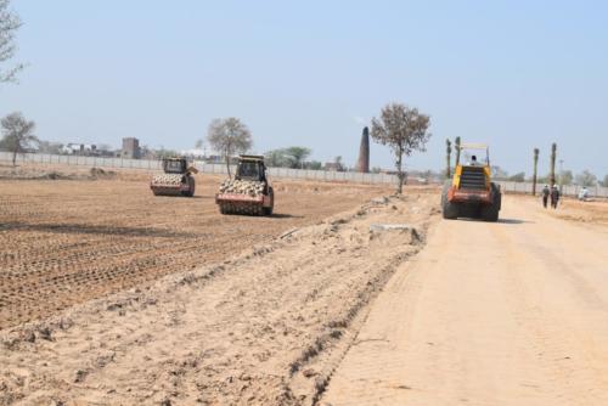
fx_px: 1141
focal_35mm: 68
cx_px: 304
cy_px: 203
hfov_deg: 29.8
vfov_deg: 20.2
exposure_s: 1/400
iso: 200
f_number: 10
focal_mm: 45
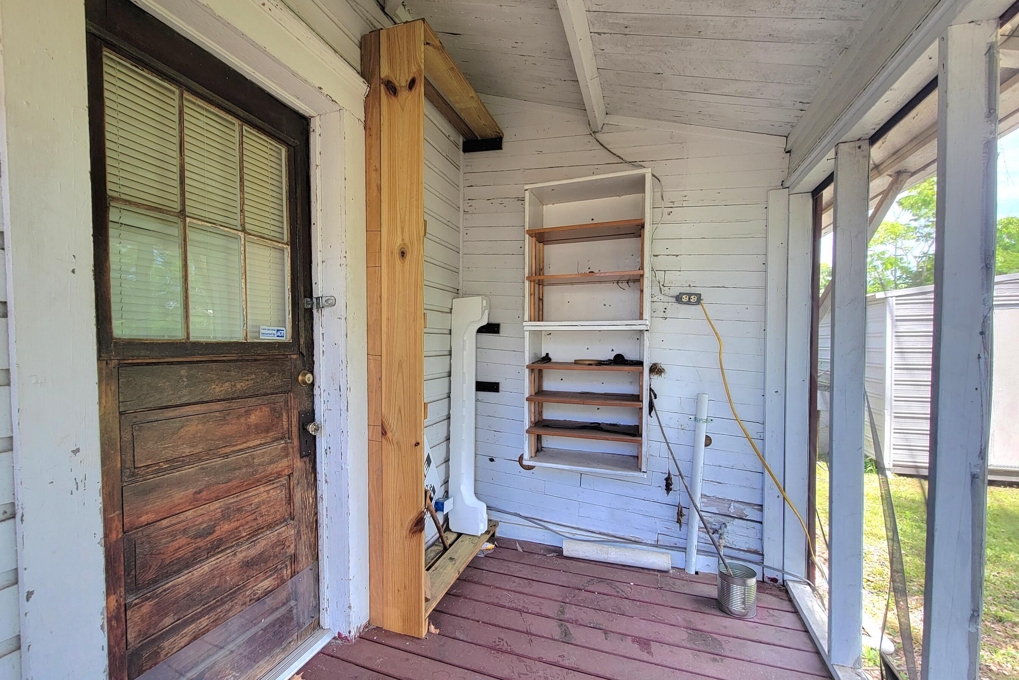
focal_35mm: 15
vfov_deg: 77.3
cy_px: 356
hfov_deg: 100.2
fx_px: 425
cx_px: 470
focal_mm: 2.2
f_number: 2.2
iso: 80
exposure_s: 1/120
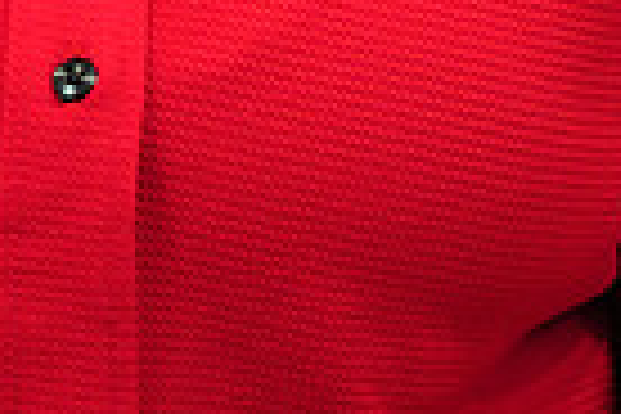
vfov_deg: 3.1
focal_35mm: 440
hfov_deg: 4.7
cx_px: -43
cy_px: -806
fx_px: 7589
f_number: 4
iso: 1250
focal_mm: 70
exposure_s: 1/125
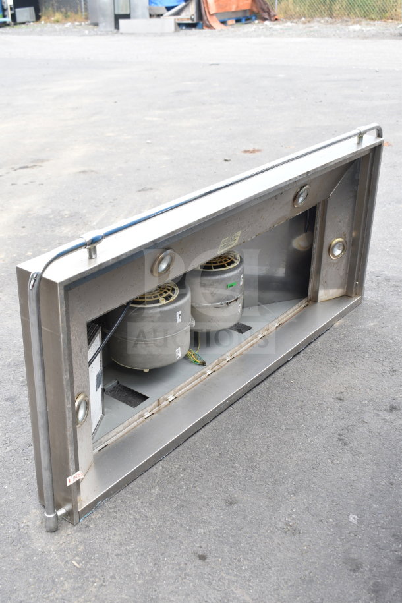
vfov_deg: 45.0
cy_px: 302
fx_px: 729
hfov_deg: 30.8
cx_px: 201
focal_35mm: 44
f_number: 5.6
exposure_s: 1/125
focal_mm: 29
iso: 200
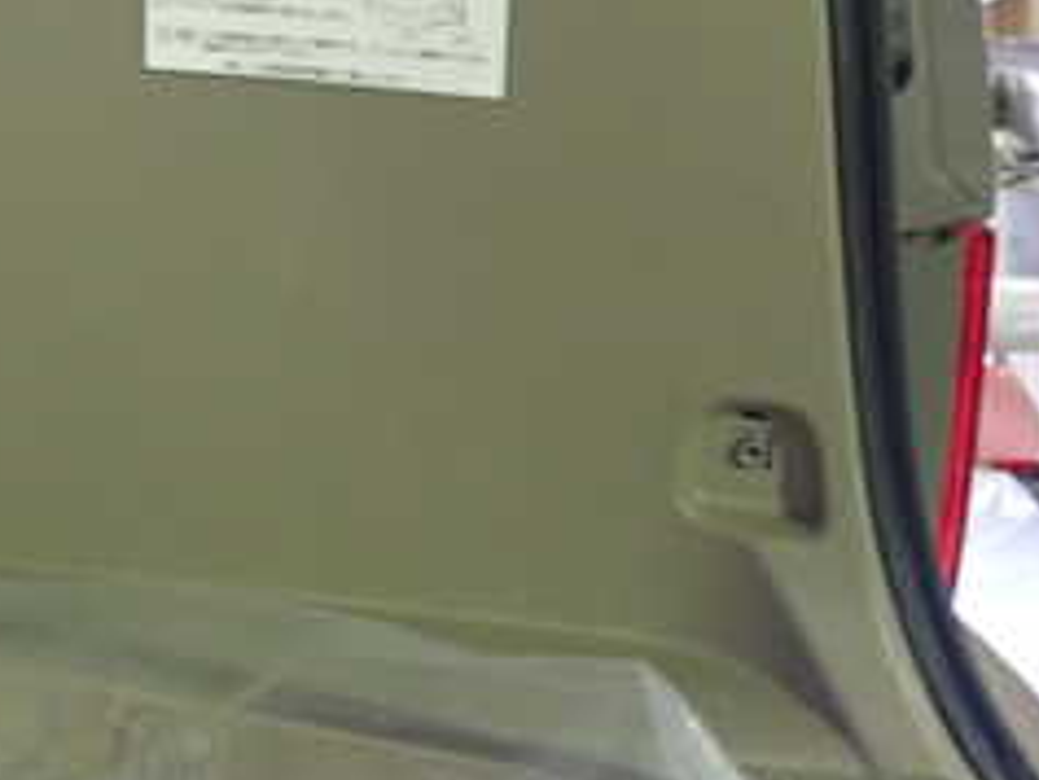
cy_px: -74
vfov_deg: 17.6
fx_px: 2432
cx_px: -88
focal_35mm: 81
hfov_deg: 22.8
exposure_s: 1/30
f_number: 2.4
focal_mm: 5.79
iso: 800
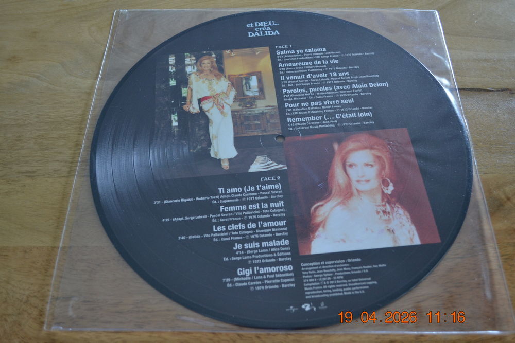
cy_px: 172
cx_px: 258
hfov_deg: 53.1
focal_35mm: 36
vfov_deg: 36.9
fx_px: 515
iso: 900
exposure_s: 1/15
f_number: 4
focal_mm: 24
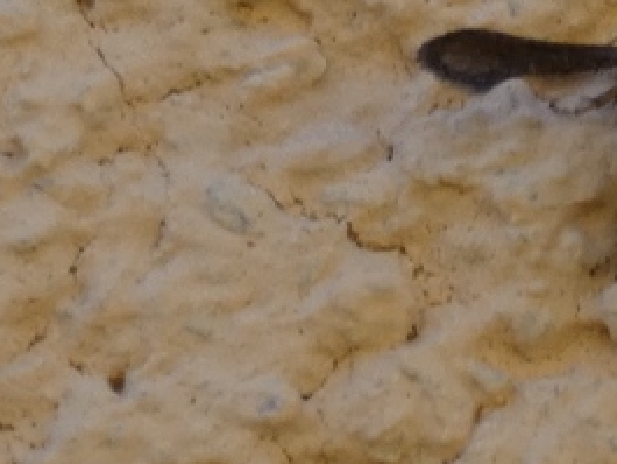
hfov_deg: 3.7
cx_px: 651
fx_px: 9415
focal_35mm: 528
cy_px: 140
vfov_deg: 2.8
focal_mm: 29.5
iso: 80
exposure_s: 1/125
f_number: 5.4
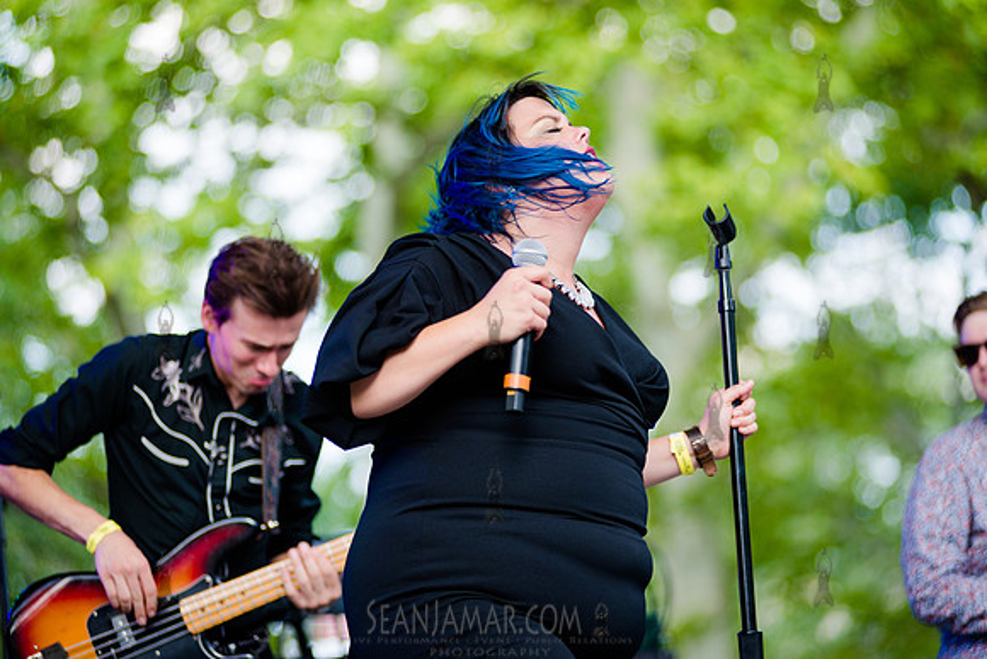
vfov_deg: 10.2
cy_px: 330
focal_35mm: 135
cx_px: 494
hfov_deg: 15.2
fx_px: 3702
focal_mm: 135
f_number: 2.8
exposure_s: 1/400
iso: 200
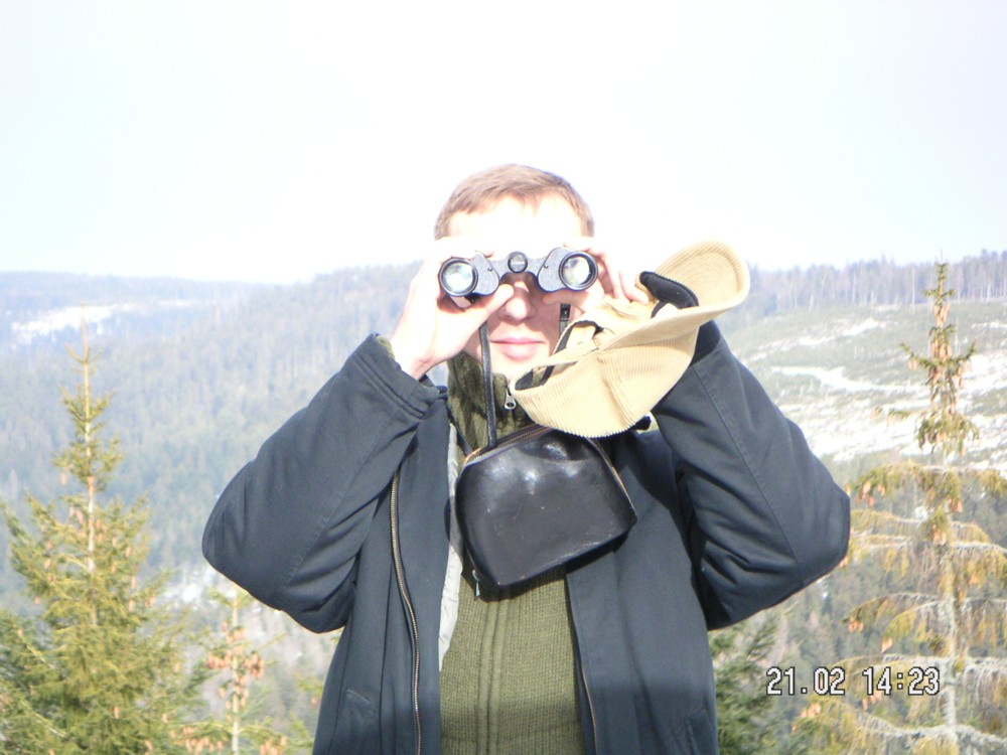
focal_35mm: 111
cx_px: 504
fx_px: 3229
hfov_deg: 17.7
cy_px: 378
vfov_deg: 13.3
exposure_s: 1/111
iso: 160
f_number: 3.6
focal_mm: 17.1
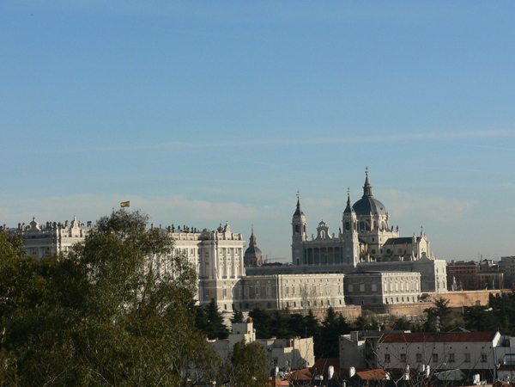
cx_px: 258
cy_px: 194
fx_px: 1518
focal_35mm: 102
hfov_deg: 19.3
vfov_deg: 14.5
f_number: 5.6
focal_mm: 13.5
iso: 100
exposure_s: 1/500
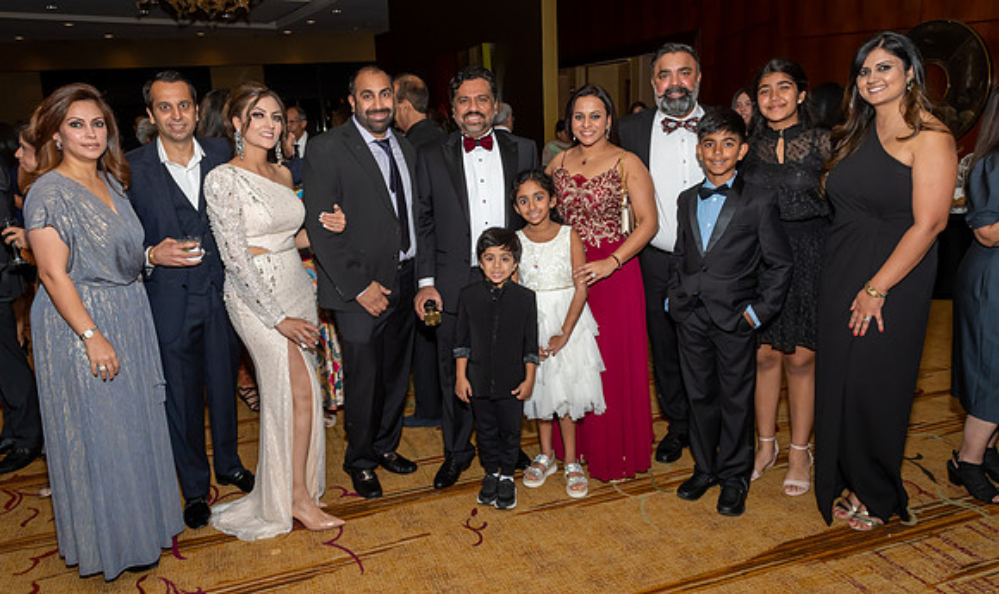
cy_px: 276
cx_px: 491
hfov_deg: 69.6
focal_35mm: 27
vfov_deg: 44.9
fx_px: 719
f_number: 8
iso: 500
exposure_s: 1/250
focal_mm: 17
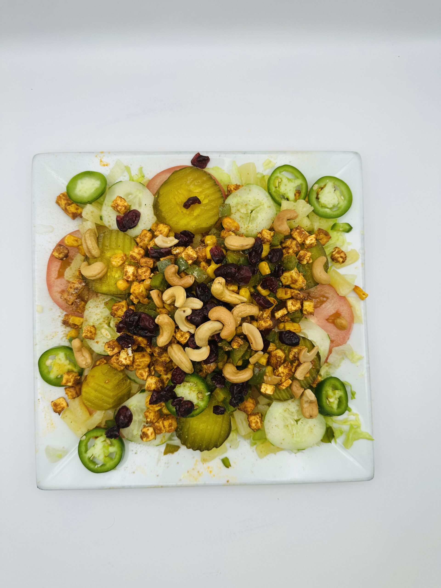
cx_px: 220
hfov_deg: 56.8
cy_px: 294
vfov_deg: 71.6
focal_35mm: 24
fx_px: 408
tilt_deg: -87.7
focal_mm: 6.86
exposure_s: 1/464
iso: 80
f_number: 1.78
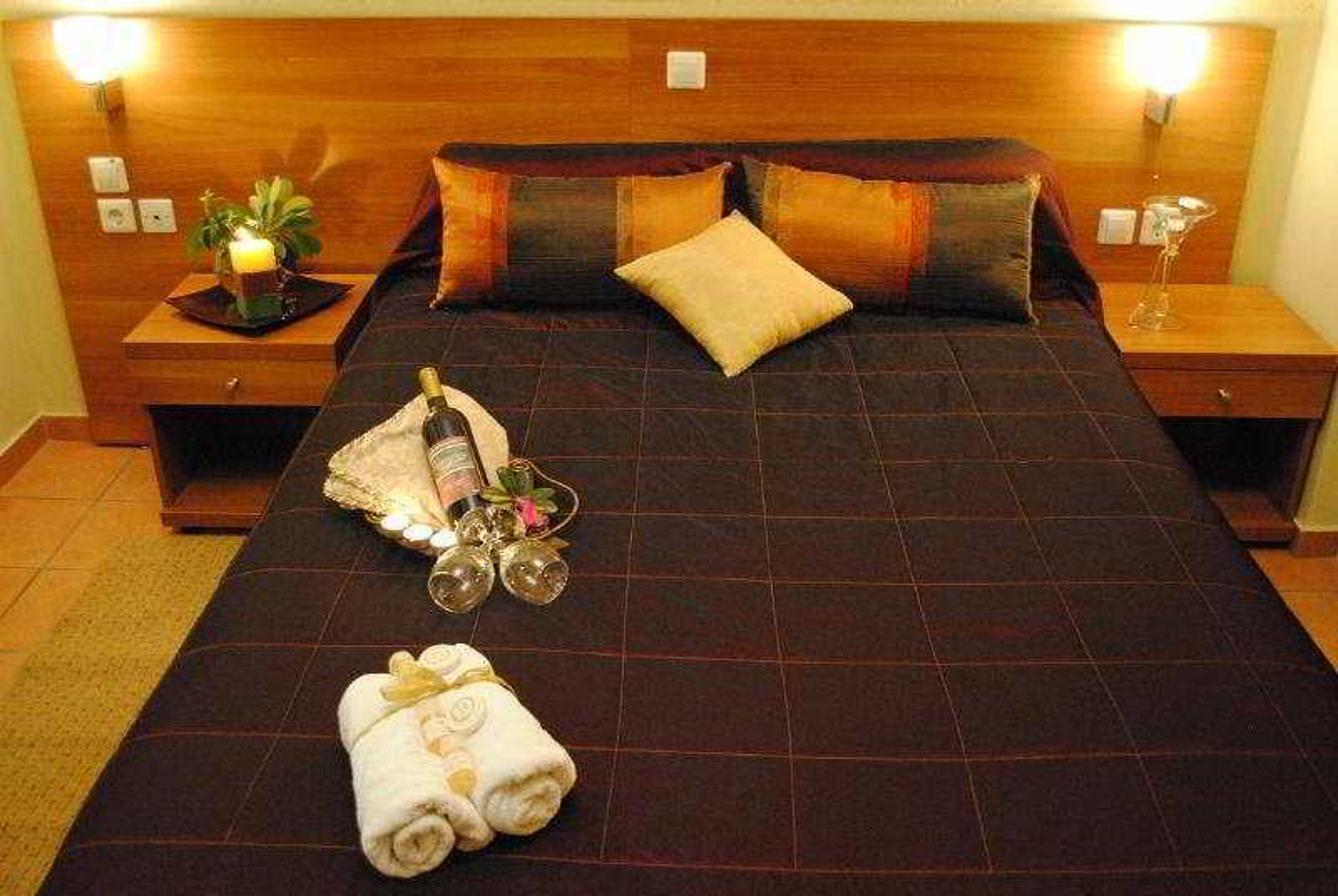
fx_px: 1228
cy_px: 448
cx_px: 669
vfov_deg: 40.1
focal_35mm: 33
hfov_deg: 57.2
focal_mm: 22
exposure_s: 1/20
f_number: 4
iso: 1600
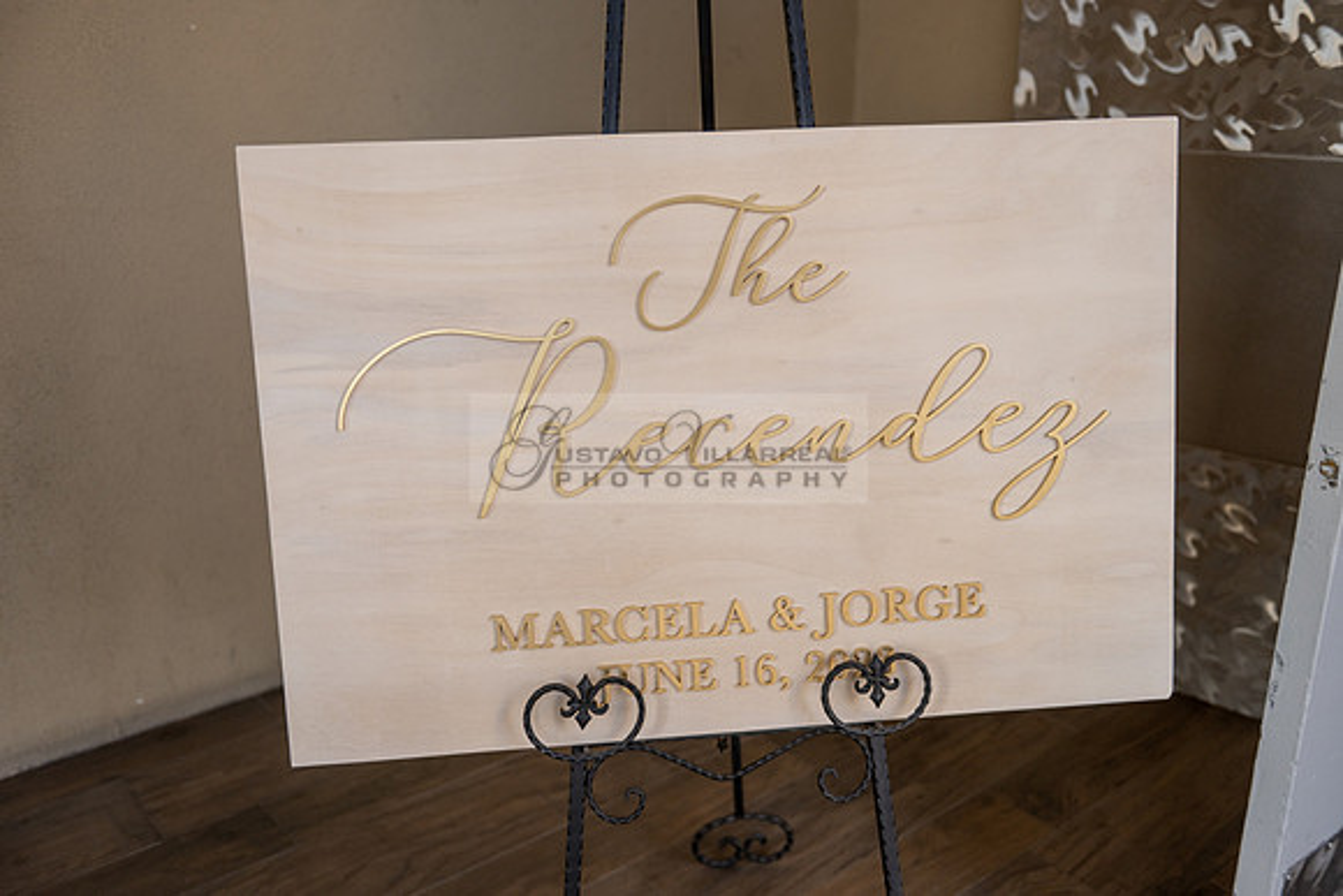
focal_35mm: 32
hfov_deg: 58.7
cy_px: 448
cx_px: 672
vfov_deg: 41.1
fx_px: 1194
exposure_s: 1/800
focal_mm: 32
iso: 500
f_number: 2.8
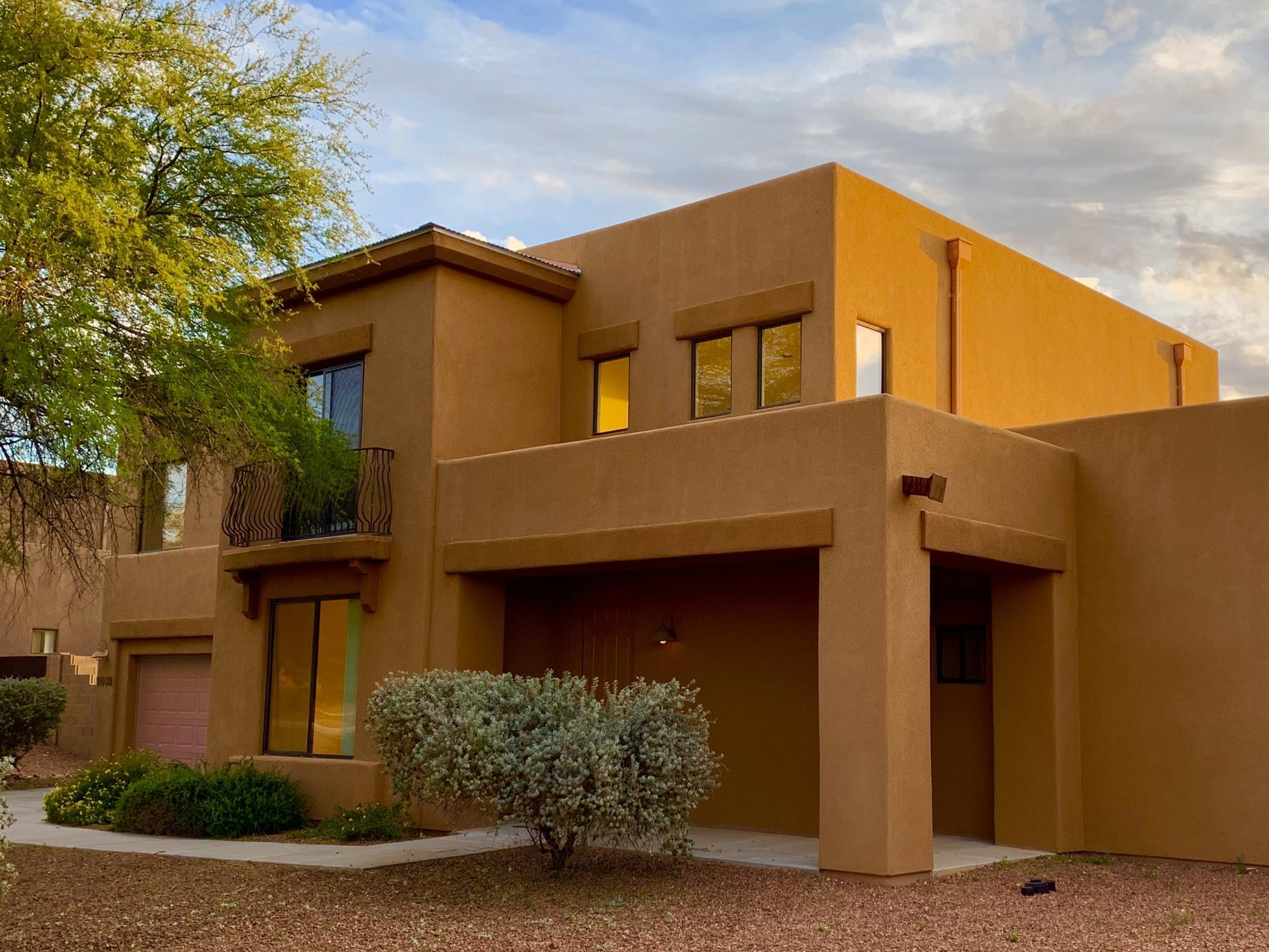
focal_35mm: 39
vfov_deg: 36.8
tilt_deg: +8.2
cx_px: 707
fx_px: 1430
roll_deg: -1.2
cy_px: 522
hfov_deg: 47.8
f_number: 1.8
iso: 32
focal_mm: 4.25
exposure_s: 1/122
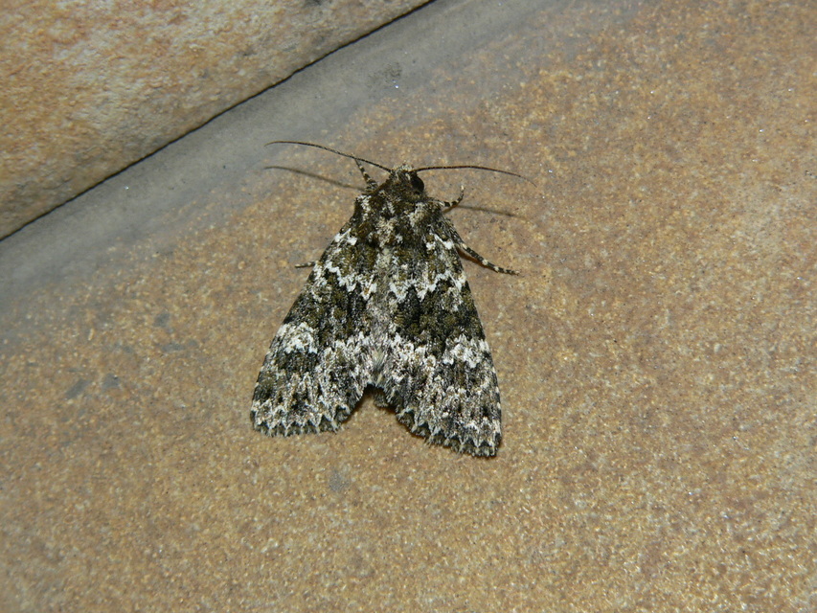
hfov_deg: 19.6
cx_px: 408
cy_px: 306
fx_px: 2361
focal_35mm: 100
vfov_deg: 14.8
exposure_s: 1/60
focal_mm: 16.6
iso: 100
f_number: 4
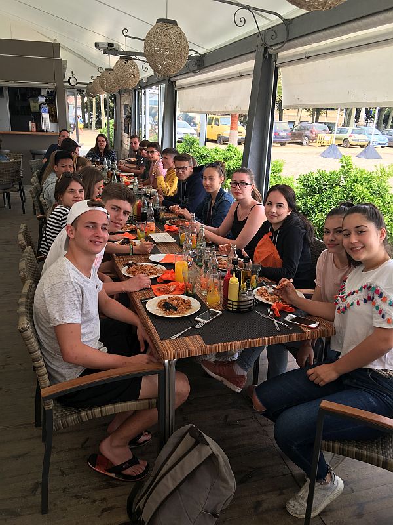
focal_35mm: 29
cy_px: 262
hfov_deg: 48.2
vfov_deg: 61.7
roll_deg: -1.4
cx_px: 196
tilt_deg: -16.2
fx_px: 439
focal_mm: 4.15
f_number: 2.2
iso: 25
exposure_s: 1/248
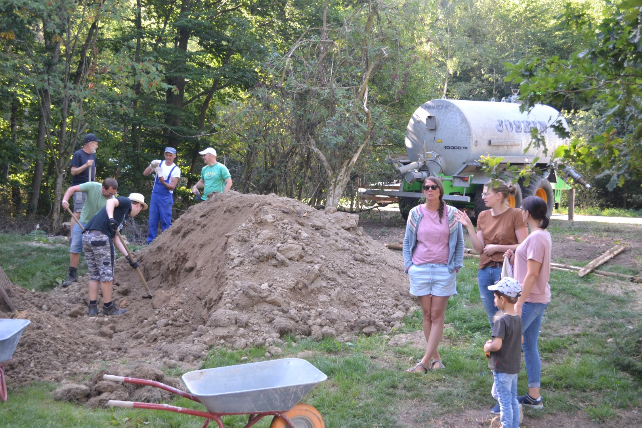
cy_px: 214
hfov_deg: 43.6
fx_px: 802
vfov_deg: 29.9
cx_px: 321
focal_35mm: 45
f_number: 4.8
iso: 400
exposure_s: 1/100
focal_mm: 30
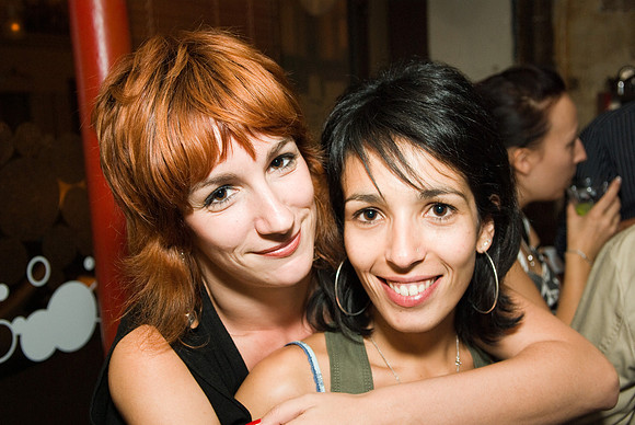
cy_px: 212
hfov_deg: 49.5
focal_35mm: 39
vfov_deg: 34.3
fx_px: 689
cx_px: 318
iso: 400
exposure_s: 1/45
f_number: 4
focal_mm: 26
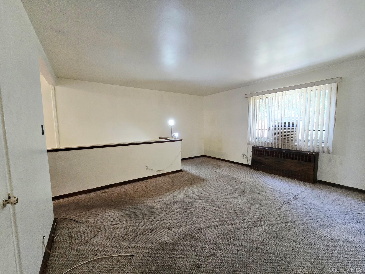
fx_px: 137
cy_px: 137
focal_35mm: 13
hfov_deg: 106.2
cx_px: 182
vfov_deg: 89.9
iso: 320
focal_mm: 2.2
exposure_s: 1/60.2
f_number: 2.2
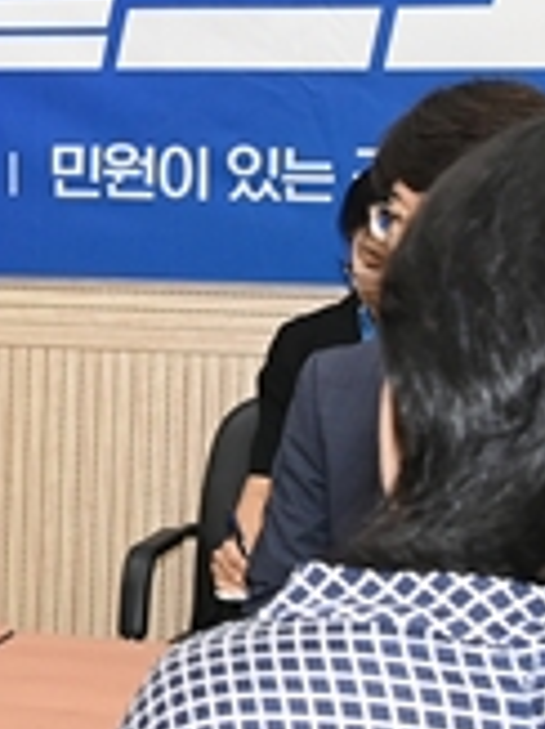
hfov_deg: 11.9
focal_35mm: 120
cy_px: 306
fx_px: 2522
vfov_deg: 16.4
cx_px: -219
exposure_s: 1/160
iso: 2500
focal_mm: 29
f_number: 5.6
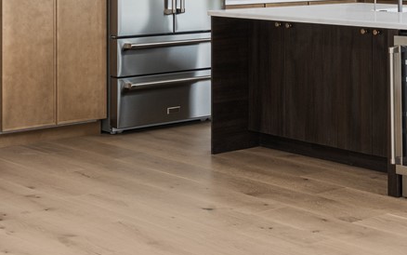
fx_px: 1010
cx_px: 399
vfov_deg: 14.0
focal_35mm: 91
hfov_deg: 22.0
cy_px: -50
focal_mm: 24
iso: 400
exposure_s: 1/8
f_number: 10
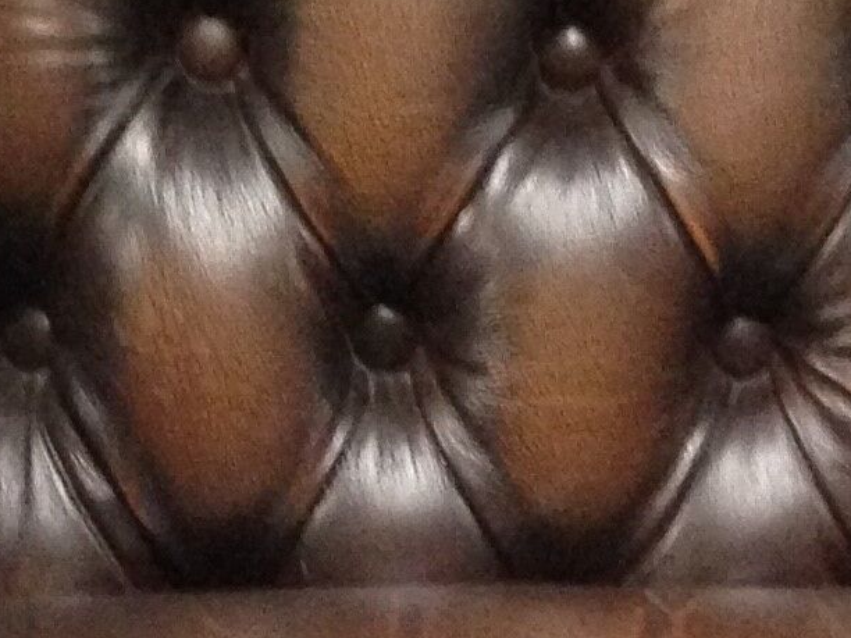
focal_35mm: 176
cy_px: 1449
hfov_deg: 11.2
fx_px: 4327
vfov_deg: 7.9
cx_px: 583
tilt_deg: -35.6
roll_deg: -0.9
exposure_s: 1/17
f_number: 2.4
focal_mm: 4.12
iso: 320
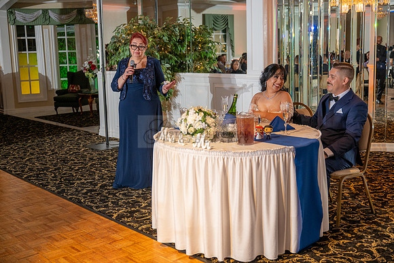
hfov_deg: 44.5
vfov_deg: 30.5
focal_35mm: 44
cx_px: 197
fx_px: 482
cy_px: 132
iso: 640
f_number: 2.8
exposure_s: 1/160
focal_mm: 44
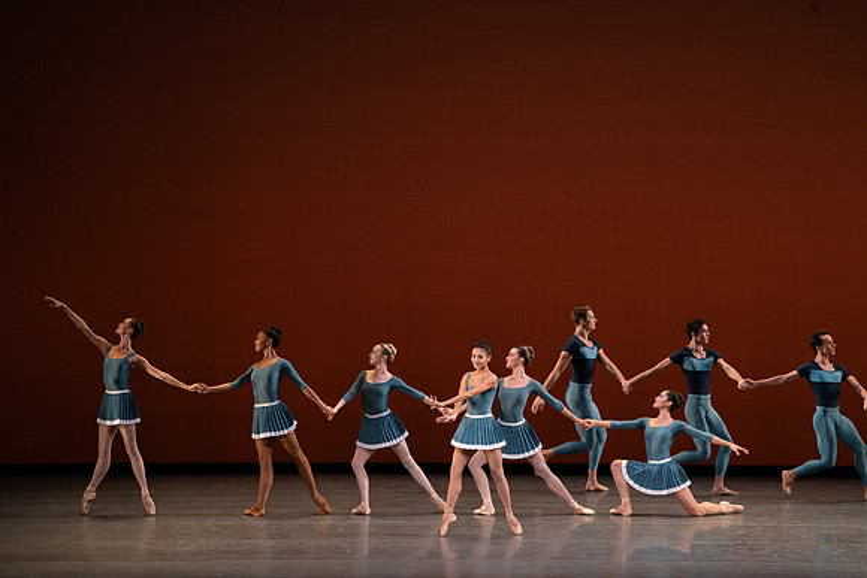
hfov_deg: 11.1
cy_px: 289
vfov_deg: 7.4
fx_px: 4456
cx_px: 434
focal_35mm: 185
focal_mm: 185
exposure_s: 1/400
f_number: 9
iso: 5000
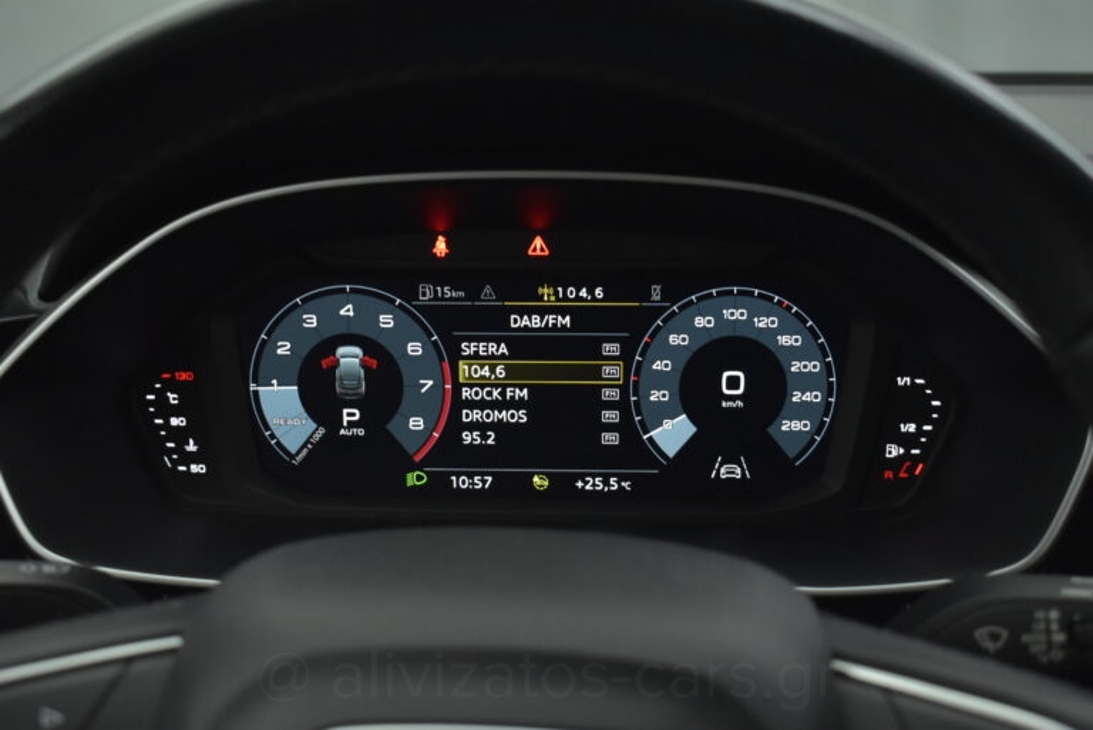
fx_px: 1321
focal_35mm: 44
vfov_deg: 30.9
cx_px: 546
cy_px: 365
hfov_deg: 44.9
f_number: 4.2
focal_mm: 29
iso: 1600
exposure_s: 1/100
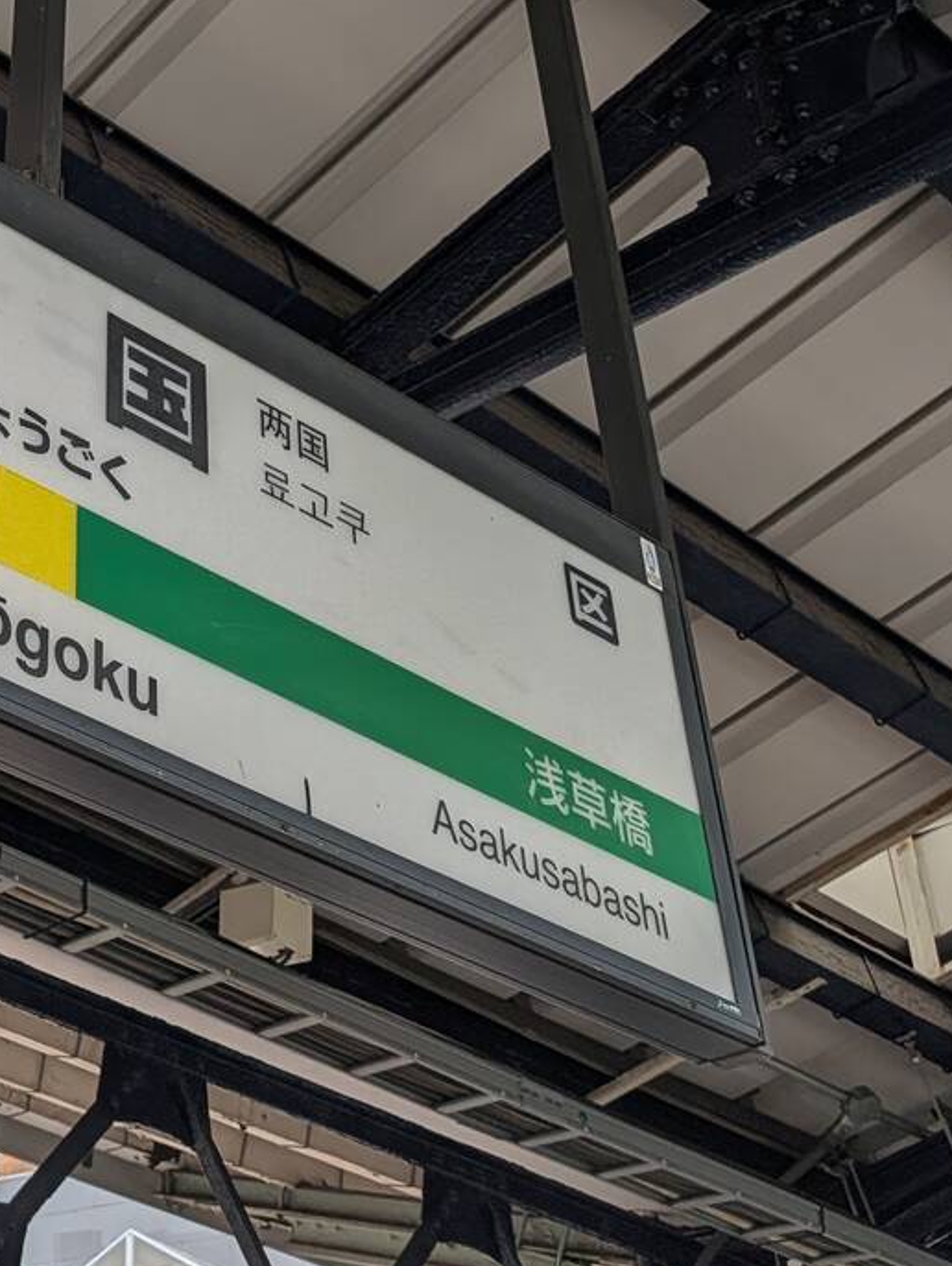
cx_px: -110
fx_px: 2050
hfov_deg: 24.3
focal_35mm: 56
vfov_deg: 33.9
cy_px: 376
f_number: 1.68
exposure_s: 1/260
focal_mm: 6.9
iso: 32
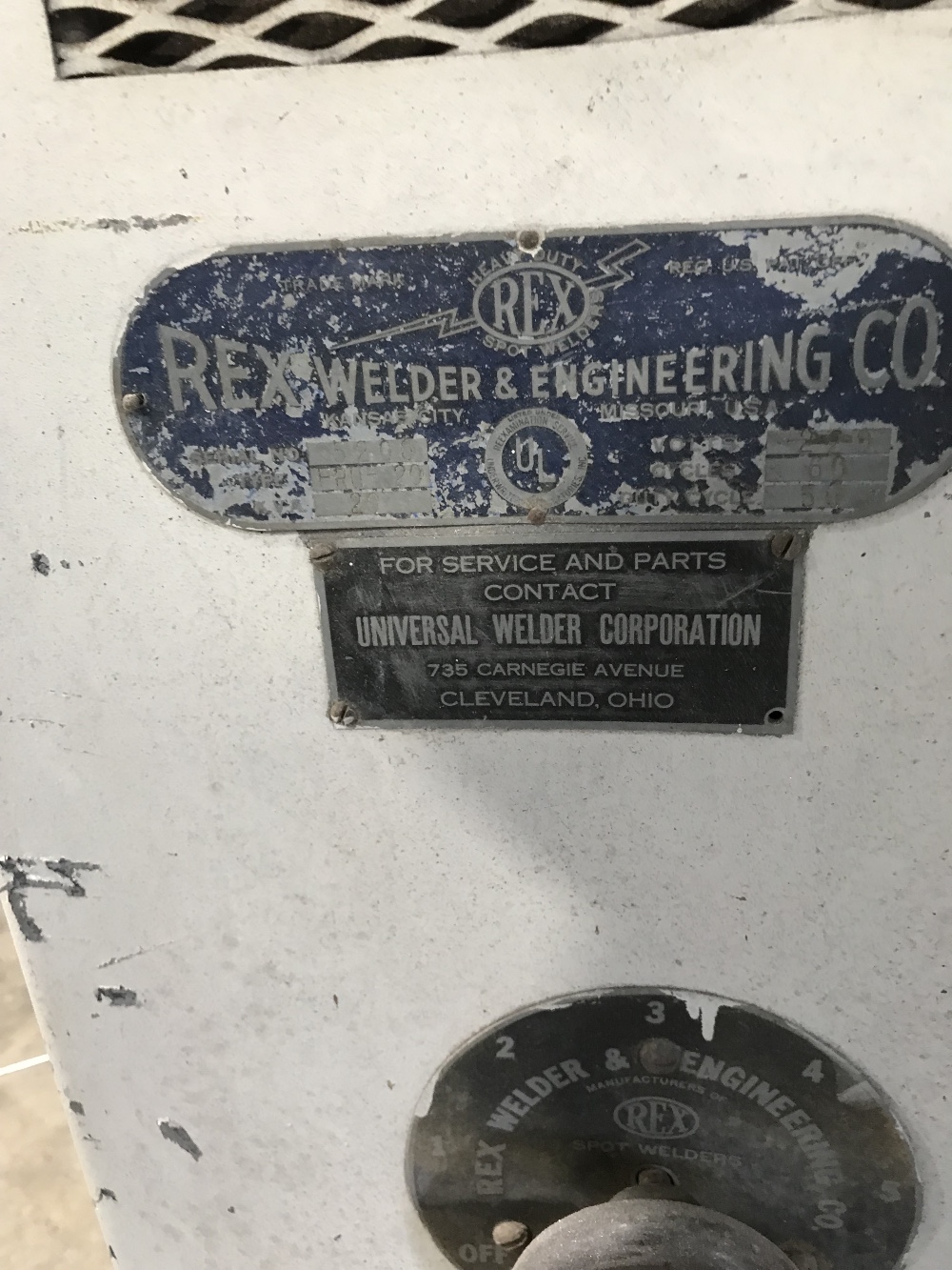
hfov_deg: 49.8
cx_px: 476
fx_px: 1027
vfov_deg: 63.4
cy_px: 635
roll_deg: +4.5
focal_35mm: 28
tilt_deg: -27.0
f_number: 1.8
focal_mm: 3.99
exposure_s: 1/15
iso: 40
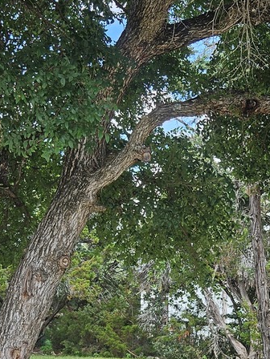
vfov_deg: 26.2
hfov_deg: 19.9
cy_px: 245
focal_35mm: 74
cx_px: 168
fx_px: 770
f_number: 1.8
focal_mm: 5.4
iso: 25
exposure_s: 1/385
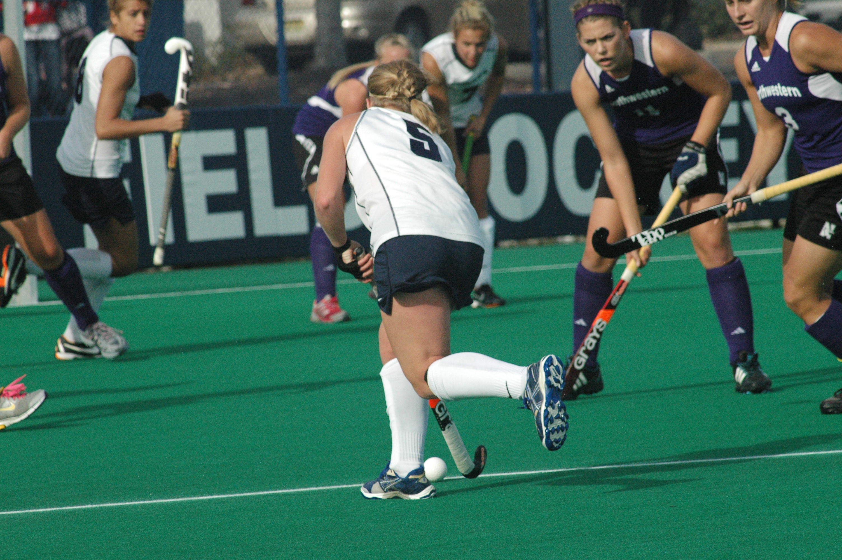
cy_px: 280
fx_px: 7711
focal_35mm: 330
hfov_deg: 6.2
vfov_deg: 4.2
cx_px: 421
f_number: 9
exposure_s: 1/2500
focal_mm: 220
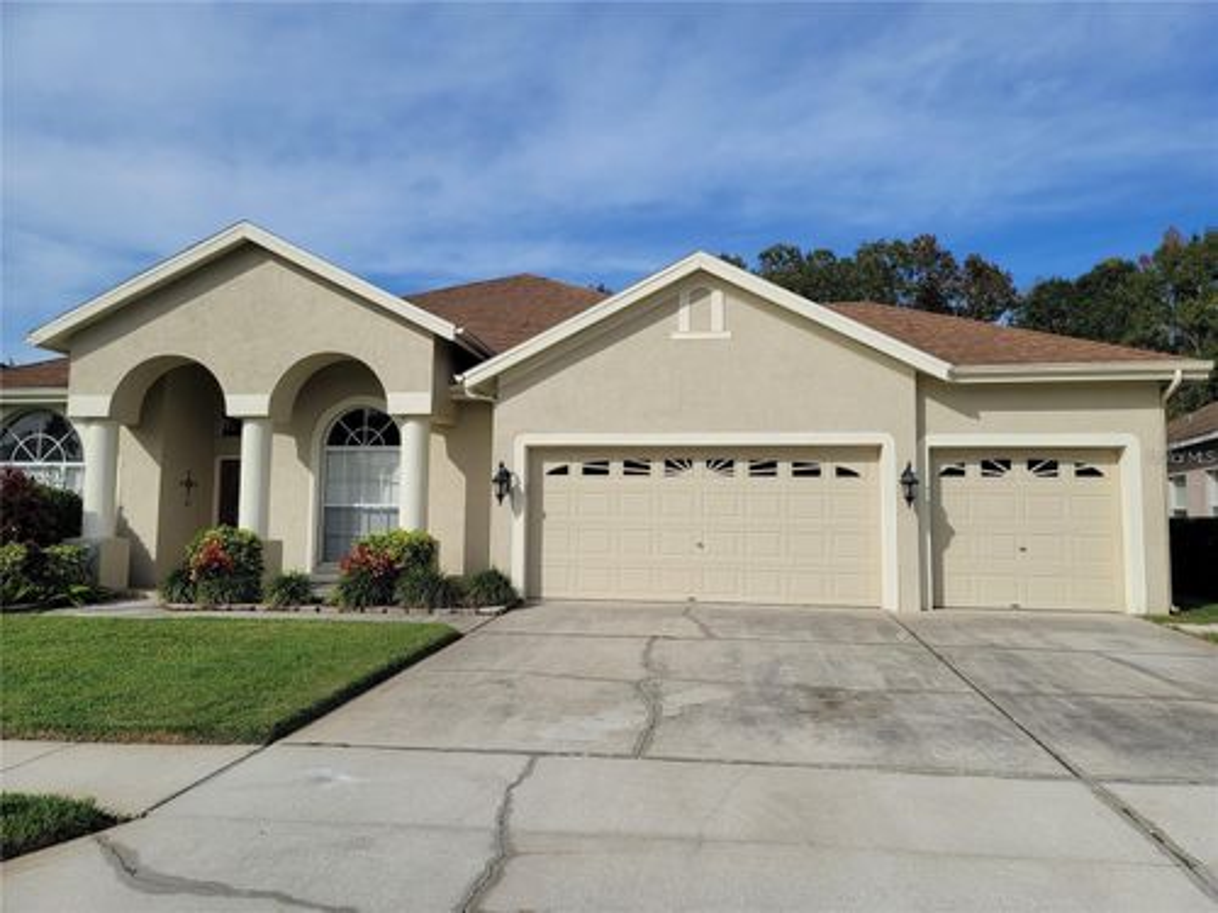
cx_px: 609
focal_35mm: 25
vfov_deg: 54.9
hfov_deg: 69.4
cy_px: 456
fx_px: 880
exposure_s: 1/1695
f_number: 1.8
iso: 20
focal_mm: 7
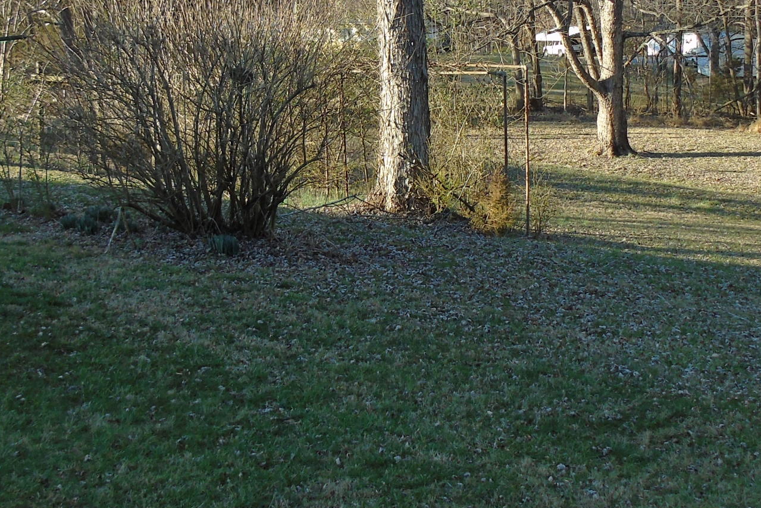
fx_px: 1290
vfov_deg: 22.1
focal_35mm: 61
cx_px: 393
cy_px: 148
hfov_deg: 32.9
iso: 80
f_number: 3.4
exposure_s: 1/200
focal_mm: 4.4
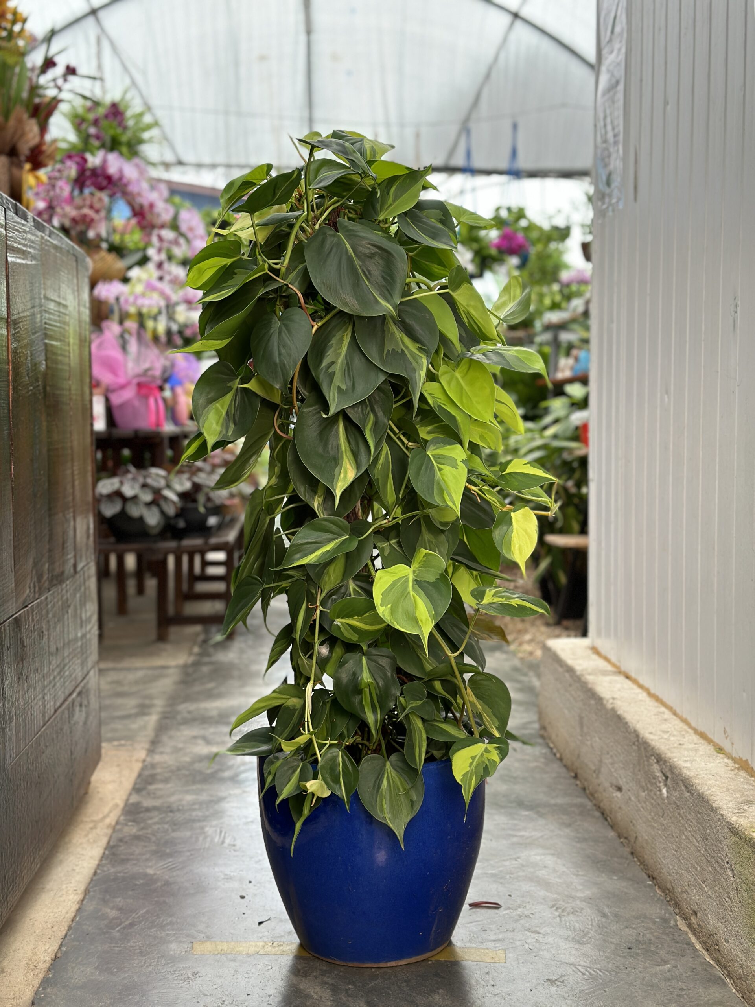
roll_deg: -0.5
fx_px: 1396
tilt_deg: -3.6
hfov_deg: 30.3
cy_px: 504
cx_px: 378
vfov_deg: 39.7
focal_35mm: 48
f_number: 1.78
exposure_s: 1/121
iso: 125
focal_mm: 6.86
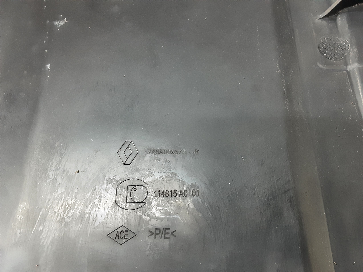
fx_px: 283
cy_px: 136
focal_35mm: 27
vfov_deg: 51.4
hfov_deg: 65.3
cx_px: 182
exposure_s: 1/25
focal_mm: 2.91
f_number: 1.9
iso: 250
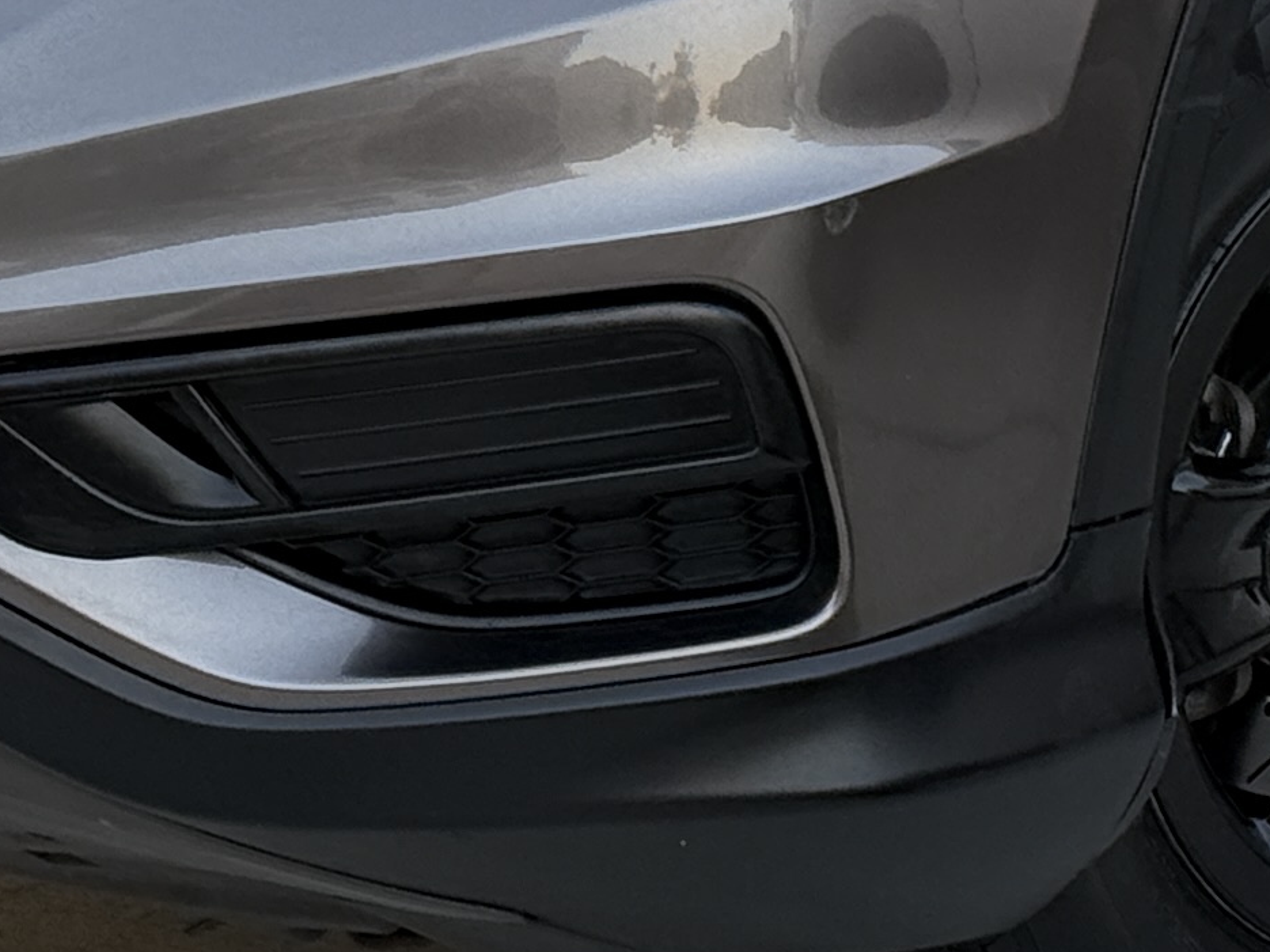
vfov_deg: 7.1
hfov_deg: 9.6
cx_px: 723
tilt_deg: -4.2
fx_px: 7593
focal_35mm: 207
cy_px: -282
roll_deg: -0.6
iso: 100
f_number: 1.78
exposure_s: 1/242
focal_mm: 6.76
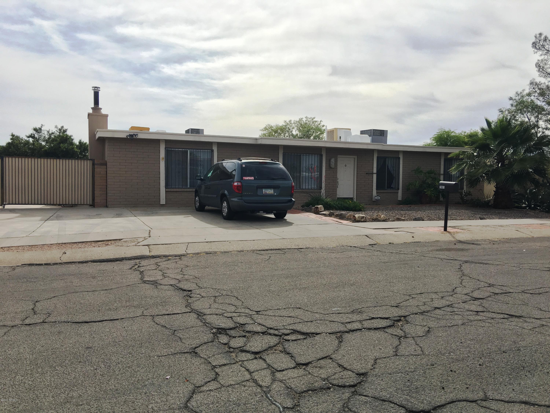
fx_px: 461
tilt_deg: -1.7
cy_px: 206
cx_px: 275
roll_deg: -1.4
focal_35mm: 29
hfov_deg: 61.7
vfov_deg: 48.2
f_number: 2.2
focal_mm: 4.15
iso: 25
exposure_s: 1/1603
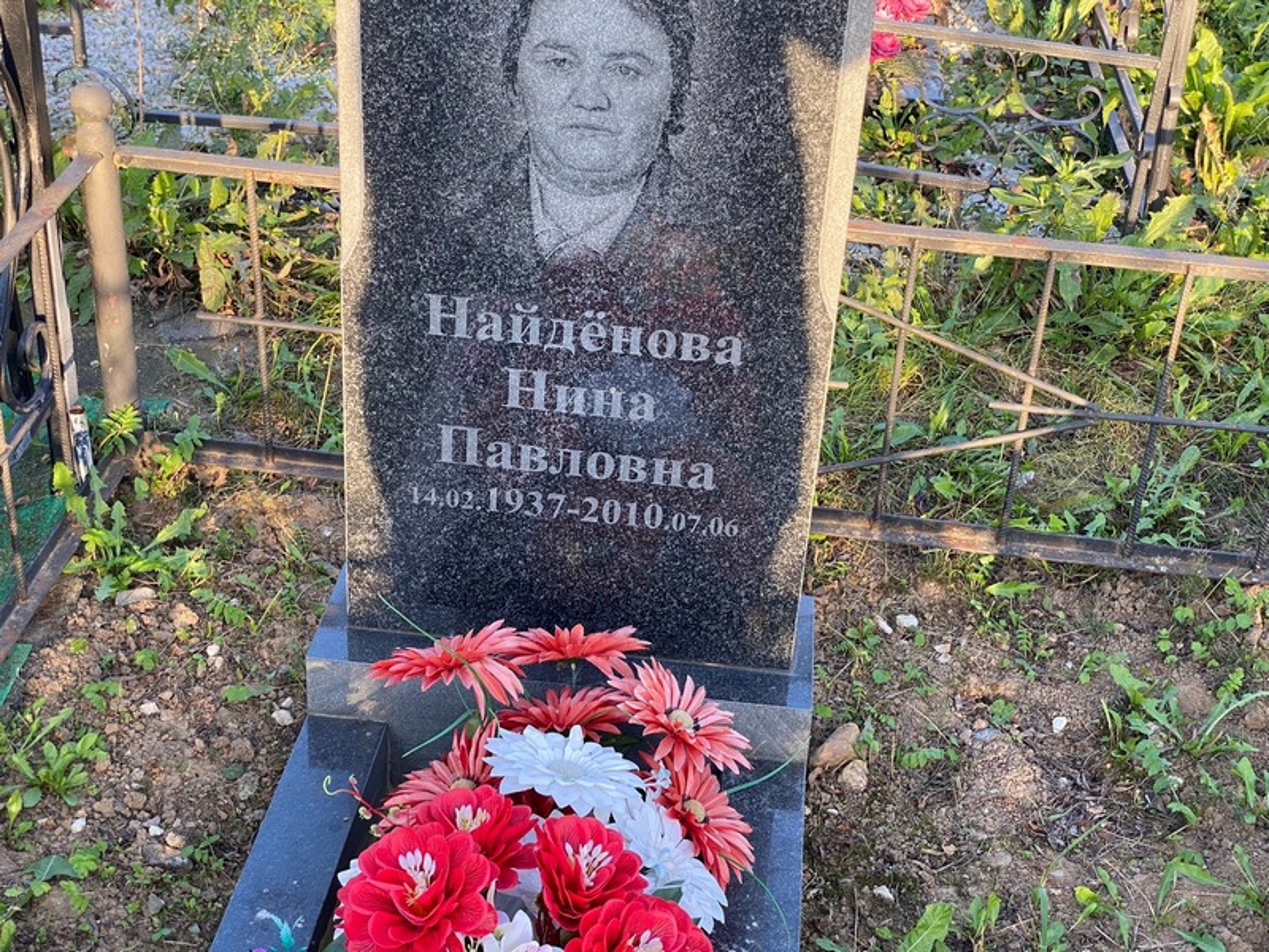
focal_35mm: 52
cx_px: 634
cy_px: 476
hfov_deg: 36.8
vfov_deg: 28.0
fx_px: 1906
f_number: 2
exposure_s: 1/122
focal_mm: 6
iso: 32
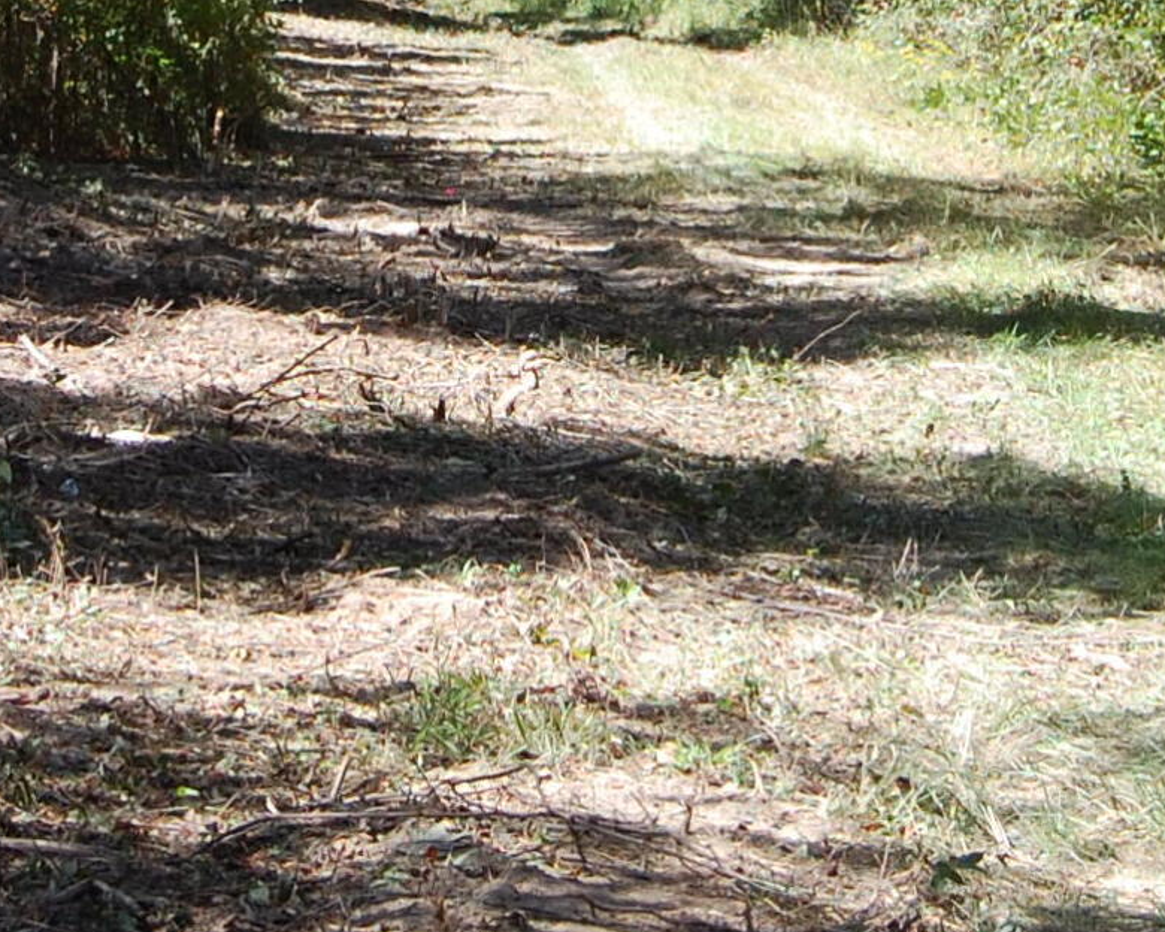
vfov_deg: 8.8
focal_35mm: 173
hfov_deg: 11.2
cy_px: -137
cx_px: 481
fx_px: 5965
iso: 200
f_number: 6.3
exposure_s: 1/160
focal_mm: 32
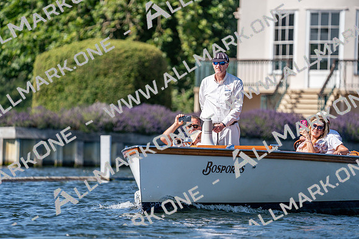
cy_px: 120
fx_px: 3990
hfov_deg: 5.2
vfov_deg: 3.4
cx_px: 180
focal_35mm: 400
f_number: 6.3
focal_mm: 400
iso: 250
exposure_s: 1/1600
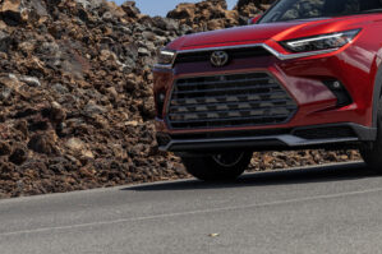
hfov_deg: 14.2
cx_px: 276
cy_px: 98
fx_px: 1527
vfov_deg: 9.5
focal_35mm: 144
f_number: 4.5
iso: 100
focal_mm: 42
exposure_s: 1/200
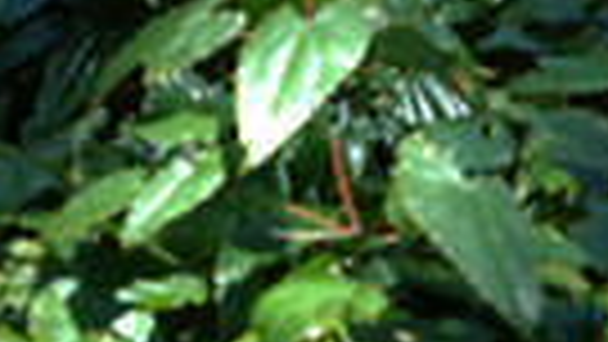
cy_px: -544
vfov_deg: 5.7
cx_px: 477
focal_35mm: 205
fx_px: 3306
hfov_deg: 10.5
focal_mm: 44
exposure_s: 1/160
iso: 100
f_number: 6.3
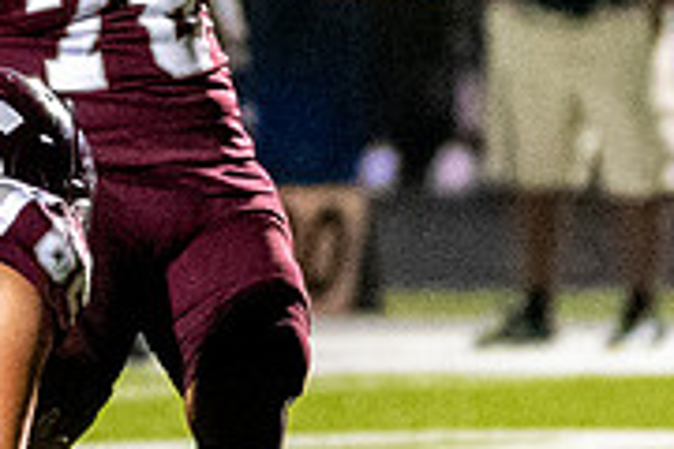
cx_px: 91
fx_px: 25984
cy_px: 30
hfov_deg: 1.5
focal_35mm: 1388
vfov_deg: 1.0
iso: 5000
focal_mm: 200
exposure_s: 1/800
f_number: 2.8
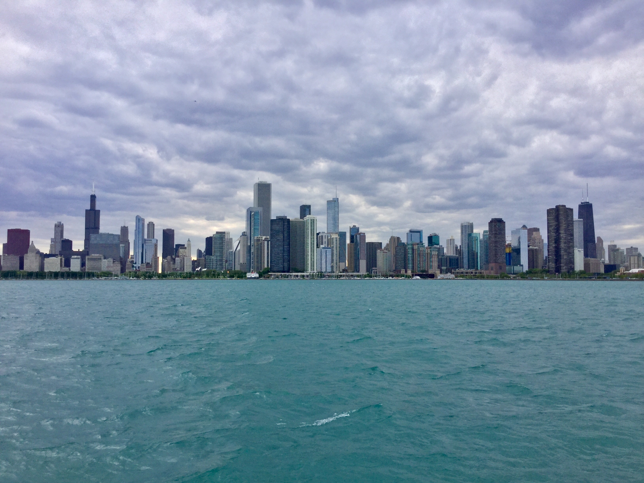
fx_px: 577
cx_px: 322
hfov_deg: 58.4
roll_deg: -0.4
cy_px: 242
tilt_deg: +5.9
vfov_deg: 45.4
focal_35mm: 31
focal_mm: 3.3
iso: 25
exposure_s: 1/460
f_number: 2.4
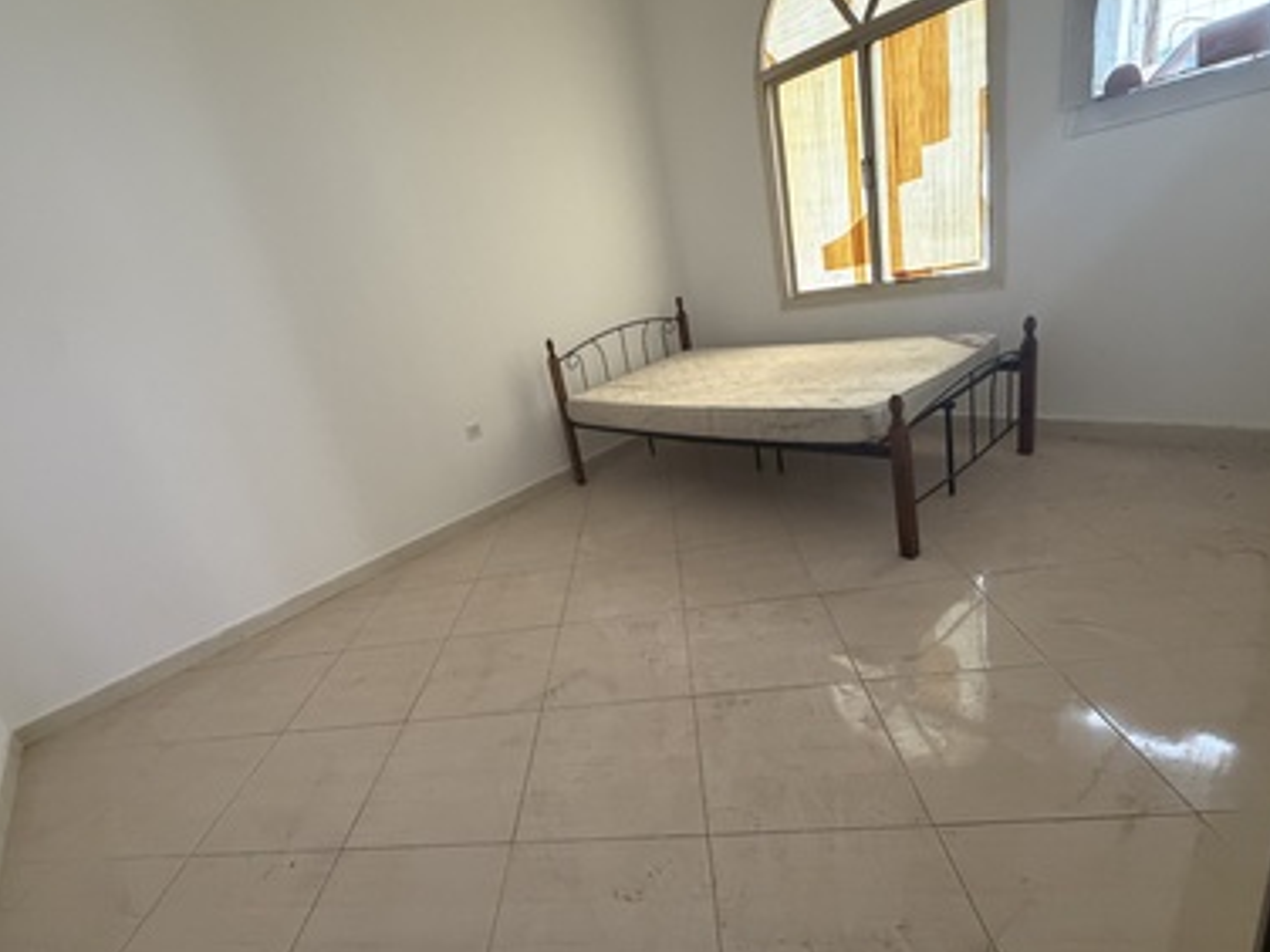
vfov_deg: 74.7
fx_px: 624
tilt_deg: -19.9
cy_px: 491
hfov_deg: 90.5
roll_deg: +14.0
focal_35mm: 17
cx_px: 552
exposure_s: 1/60
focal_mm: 2.22
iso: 500
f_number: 2.2
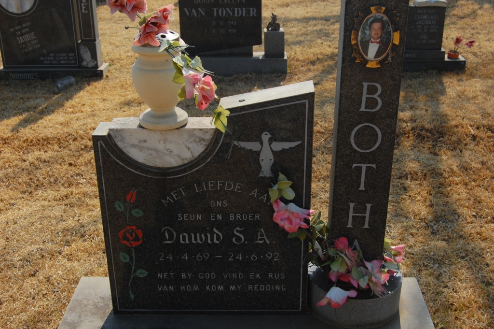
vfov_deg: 28.9
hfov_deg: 42.4
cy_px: 164
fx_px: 638
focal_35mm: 46
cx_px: 247
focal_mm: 31
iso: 400
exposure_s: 1/800
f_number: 7.1
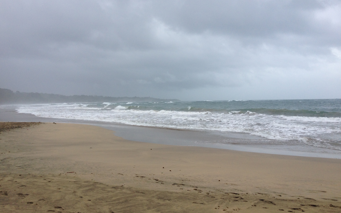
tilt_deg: -3.3
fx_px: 353
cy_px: 99
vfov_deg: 33.6
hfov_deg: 51.5
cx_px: 166
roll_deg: +1.6
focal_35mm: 38
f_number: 2.4
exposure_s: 1/849
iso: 50
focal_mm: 4.28
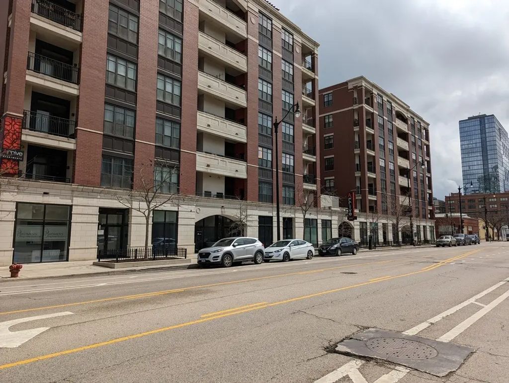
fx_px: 353
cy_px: 192
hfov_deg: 71.5
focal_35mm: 24
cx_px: 254
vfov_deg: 56.9
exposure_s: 1/4717
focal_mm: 6.81
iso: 47
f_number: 1.85
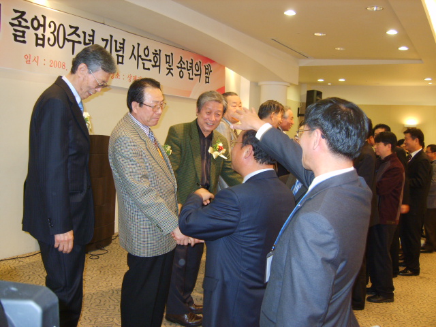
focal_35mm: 35
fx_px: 441
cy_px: 164
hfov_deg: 52.6
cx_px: 218
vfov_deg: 40.7
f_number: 2.8
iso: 144
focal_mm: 7.4
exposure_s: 1/30
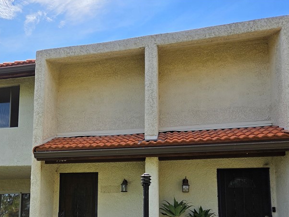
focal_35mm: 39
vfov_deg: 35.4
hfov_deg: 46.4
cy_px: 180
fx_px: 326
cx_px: 77
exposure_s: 1/5129
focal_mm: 5.4
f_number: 1.8
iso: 80
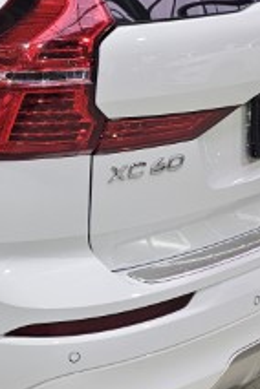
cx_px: -88
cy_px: 141
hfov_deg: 17.6
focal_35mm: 72
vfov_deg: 28.0
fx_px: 780
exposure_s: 1/100
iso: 64
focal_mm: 6.3
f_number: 1.7
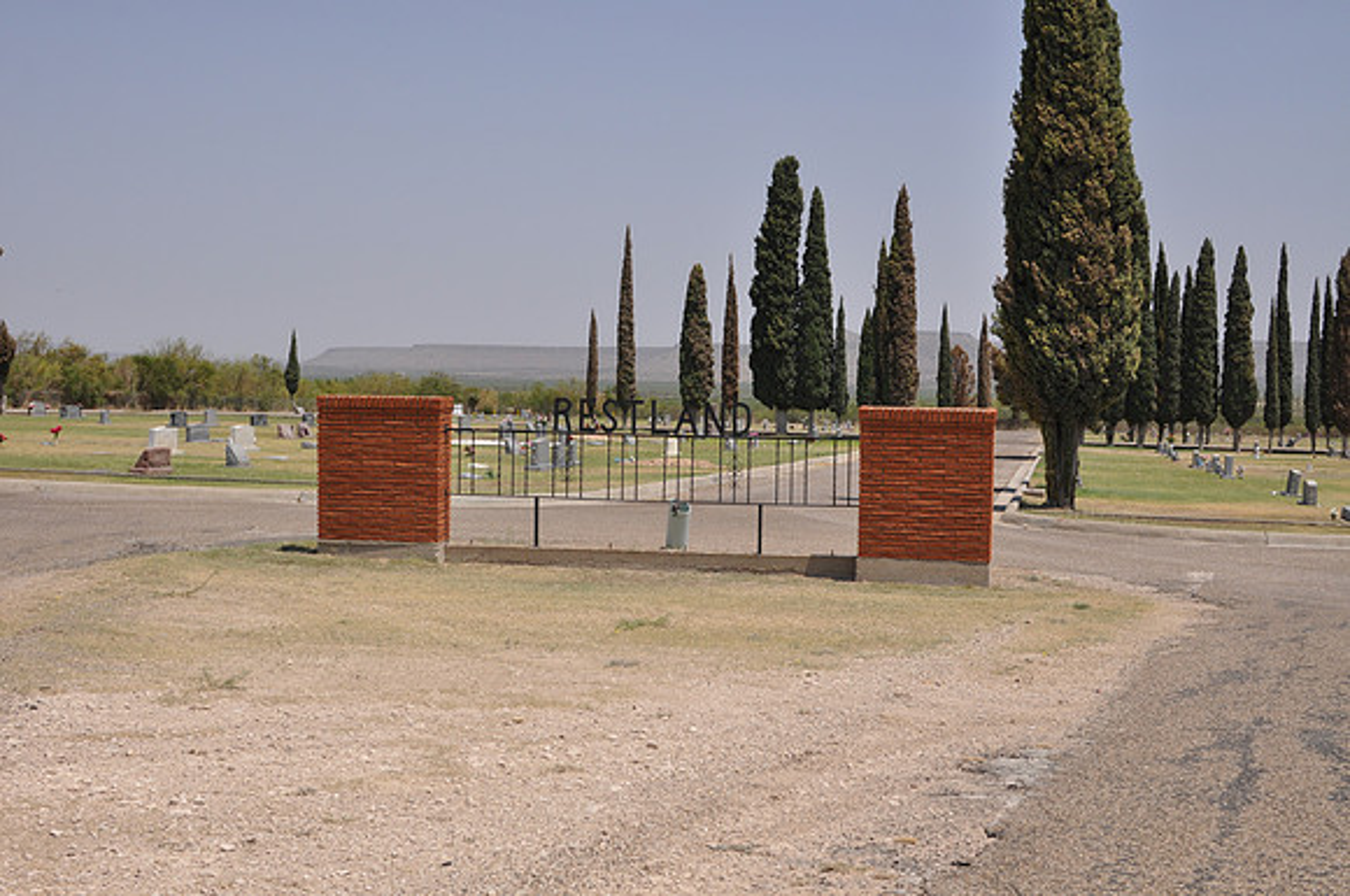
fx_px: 1966
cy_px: 448
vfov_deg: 25.7
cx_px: 675
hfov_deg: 37.9
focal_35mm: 52
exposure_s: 1/250
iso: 200
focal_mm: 35
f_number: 8
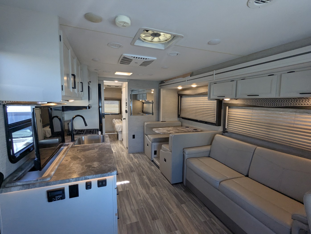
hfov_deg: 94.4
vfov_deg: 78.2
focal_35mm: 16
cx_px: 156
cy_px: 117
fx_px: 144
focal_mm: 2.35
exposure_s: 1/196
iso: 250
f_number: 2.2
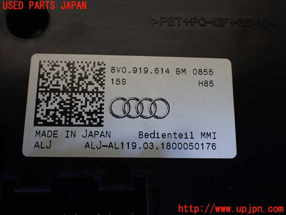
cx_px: 143
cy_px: 108
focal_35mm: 30
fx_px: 248
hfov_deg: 60.0
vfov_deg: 46.8
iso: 320
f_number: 2.3
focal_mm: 5.4
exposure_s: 1/125
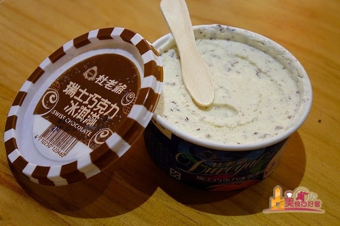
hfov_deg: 31.2
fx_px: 609
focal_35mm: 64
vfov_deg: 21.1
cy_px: 113
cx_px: 170
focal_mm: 43
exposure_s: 1/80
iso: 2500
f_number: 4.5
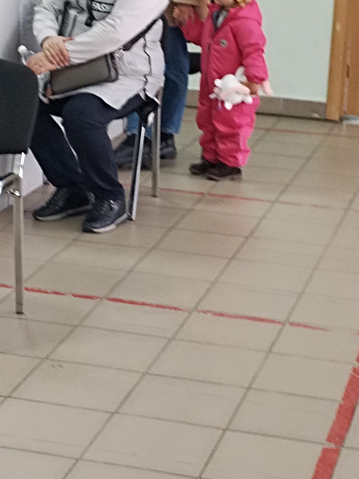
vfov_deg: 18.7
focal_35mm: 104
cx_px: 113
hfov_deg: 14.2
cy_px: 104
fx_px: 1438
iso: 451
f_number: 1.8
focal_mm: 4.75
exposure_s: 1/33.3
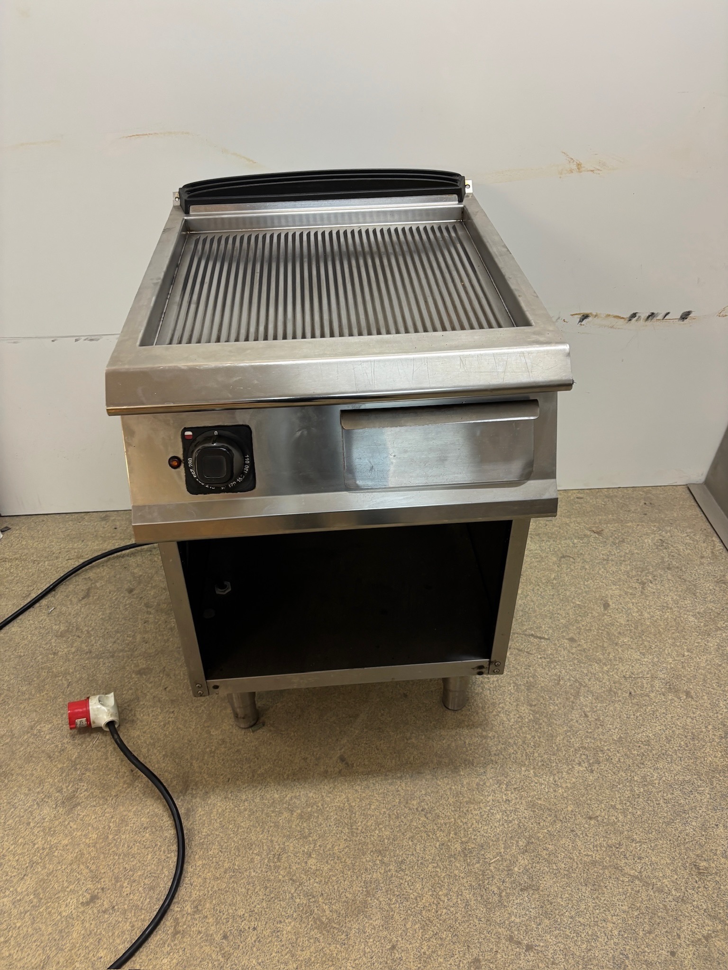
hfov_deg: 53.1
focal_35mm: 26
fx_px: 729
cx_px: 364
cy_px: 485
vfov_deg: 67.3
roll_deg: -1.2
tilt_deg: -37.2
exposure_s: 1/50
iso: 125
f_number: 1.6
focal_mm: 5.96
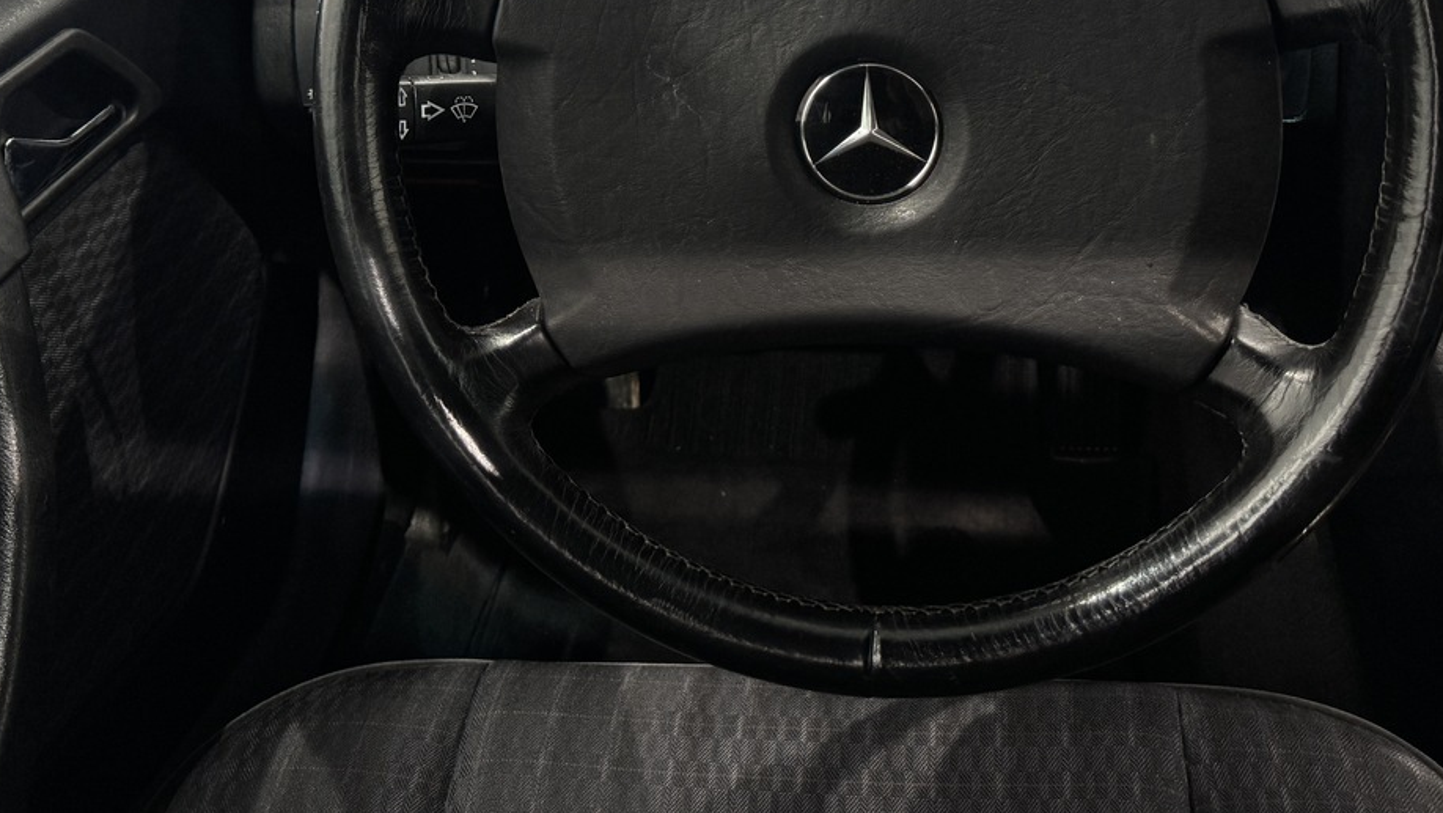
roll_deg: +3.0
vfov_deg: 27.4
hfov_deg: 49.3
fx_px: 1569
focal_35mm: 41
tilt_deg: -24.8
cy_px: -3
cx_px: 781
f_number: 1.78
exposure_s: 1/100
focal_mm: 6.76
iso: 160
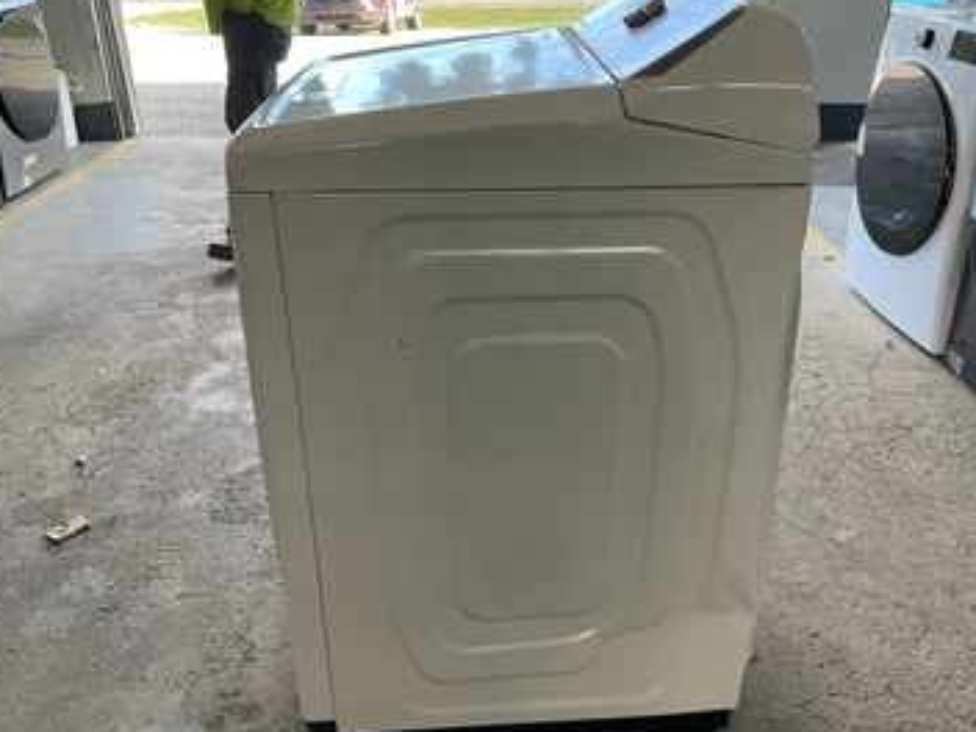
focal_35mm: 33
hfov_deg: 55.3
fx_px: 930
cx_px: 535
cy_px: 377
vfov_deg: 42.9
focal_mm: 3
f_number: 1.8
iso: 40
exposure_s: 1/60
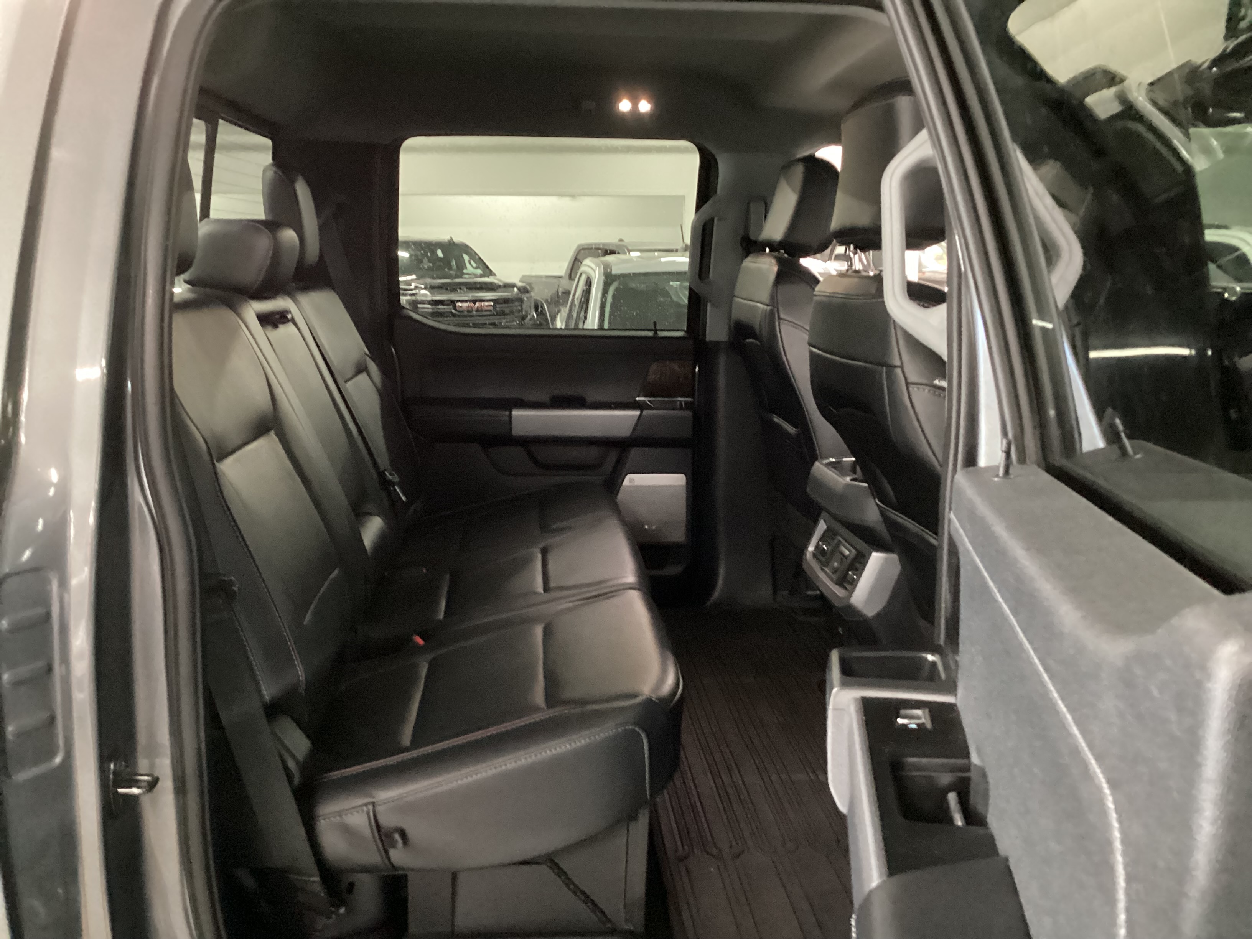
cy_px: 470
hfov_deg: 58.4
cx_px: 626
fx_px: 1121
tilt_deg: -13.9
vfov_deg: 45.4
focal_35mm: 31
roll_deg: +0.5
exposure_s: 1/17
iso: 640
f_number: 2.4
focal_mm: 3.3
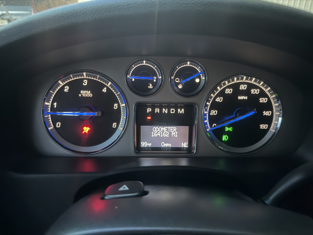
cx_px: 156
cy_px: 118
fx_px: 217
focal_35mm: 24
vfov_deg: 56.8
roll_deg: -1.7
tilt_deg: -22.0
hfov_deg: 71.6
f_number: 1.78
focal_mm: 6.76
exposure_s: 1/13
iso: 1000
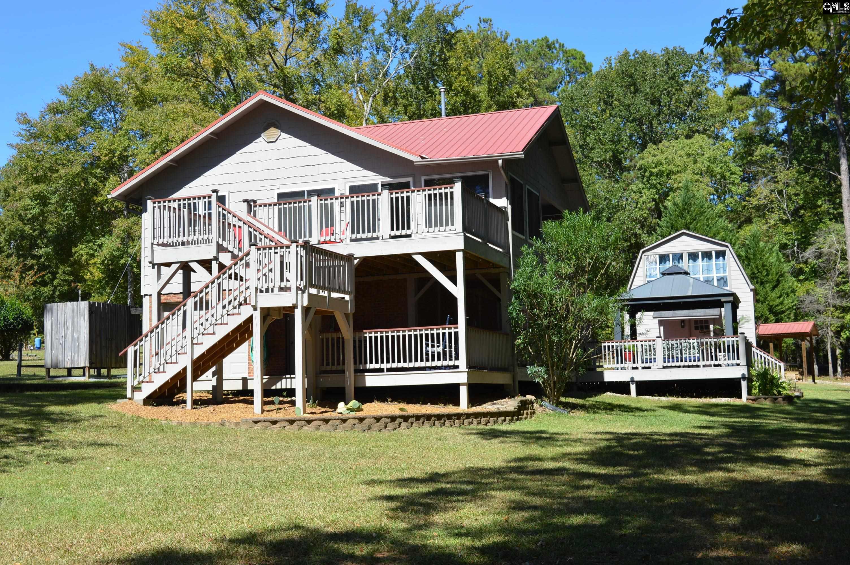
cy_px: 282
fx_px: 1026
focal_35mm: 44
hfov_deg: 45.0
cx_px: 425
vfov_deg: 30.8
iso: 100
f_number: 8
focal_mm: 29
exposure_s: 1/250
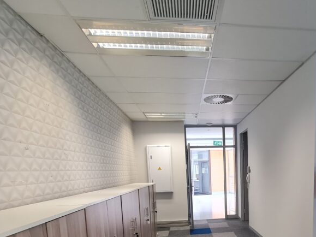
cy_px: 198
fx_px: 210
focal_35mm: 23
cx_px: 213
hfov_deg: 71.5
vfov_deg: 53.9
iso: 200
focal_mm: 2.2
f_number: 2.2
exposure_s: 1/50
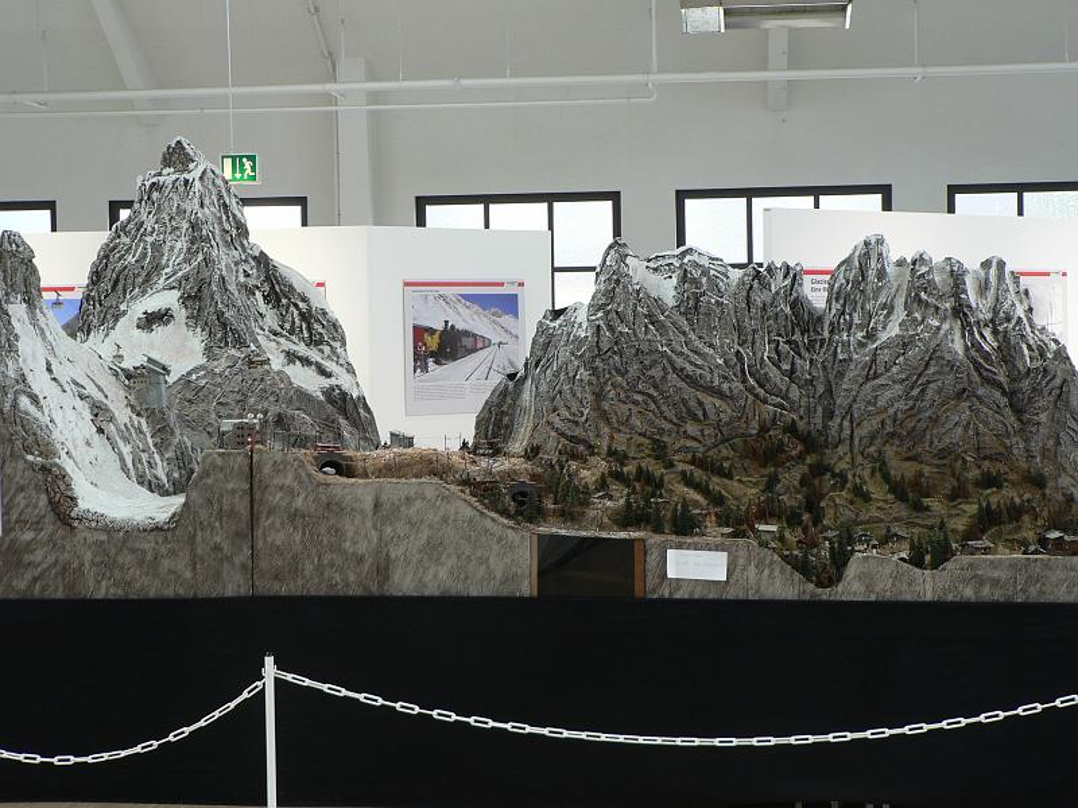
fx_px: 1837
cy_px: 404
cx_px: 539
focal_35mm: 59
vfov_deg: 24.8
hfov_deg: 32.7
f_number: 3.2
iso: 80
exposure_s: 1/50
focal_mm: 9.9
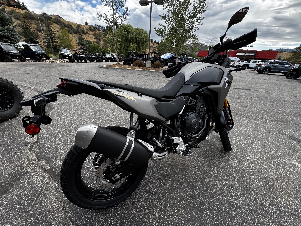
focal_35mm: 14
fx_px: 122
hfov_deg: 102.1
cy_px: 113
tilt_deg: -25.0
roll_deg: -4.0
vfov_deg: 85.7
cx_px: 150
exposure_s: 1/272
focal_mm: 2.22
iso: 40
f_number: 2.2
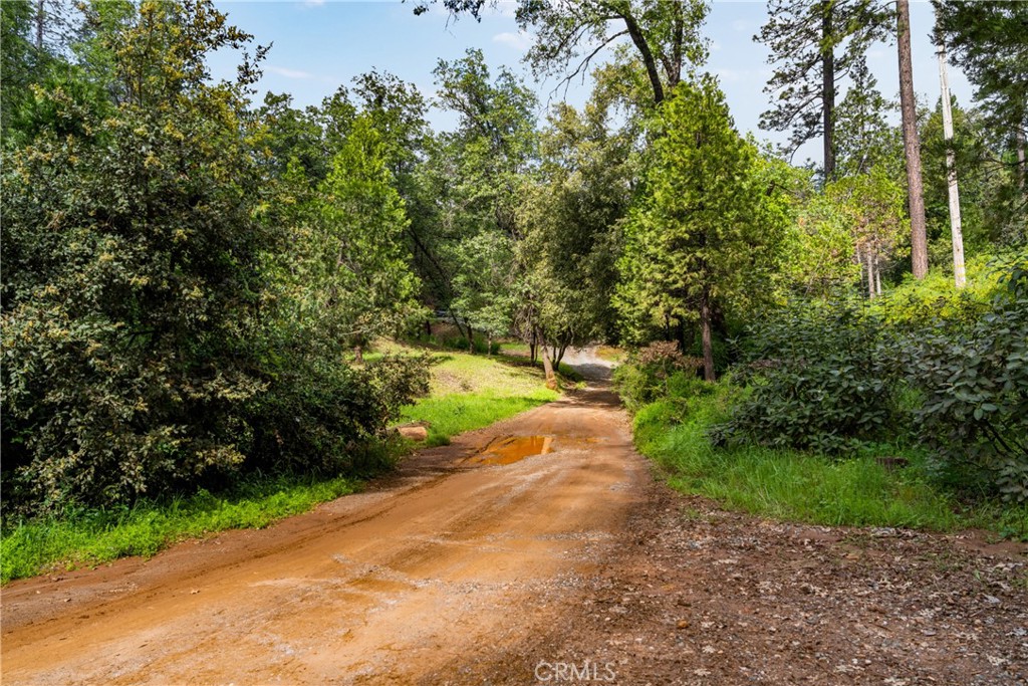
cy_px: 343
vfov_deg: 53.1
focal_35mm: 24
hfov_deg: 73.7
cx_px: 514
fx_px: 685
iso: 250
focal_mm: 24
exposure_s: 1/100
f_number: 5.6
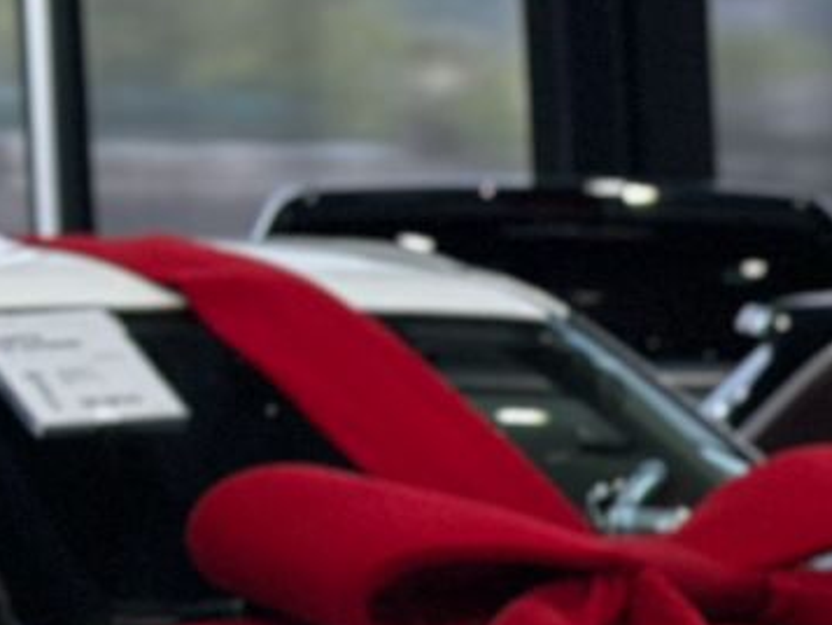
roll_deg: -0.2
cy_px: 1318
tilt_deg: -9.8
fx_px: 6203
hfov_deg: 7.2
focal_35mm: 258
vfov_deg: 5.6
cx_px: 2025
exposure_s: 1/120
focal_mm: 6.86
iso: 200
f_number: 1.78
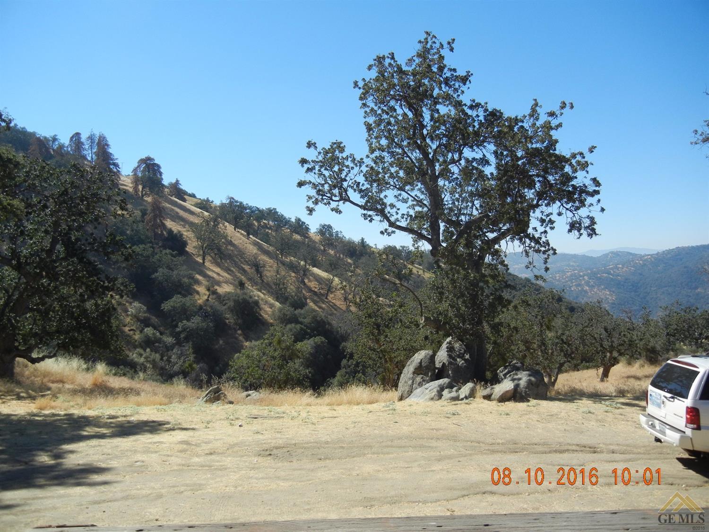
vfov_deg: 46.8
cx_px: 354
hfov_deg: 60.0
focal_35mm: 30
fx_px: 614
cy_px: 266
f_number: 7
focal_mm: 5.4
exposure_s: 1/365
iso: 160
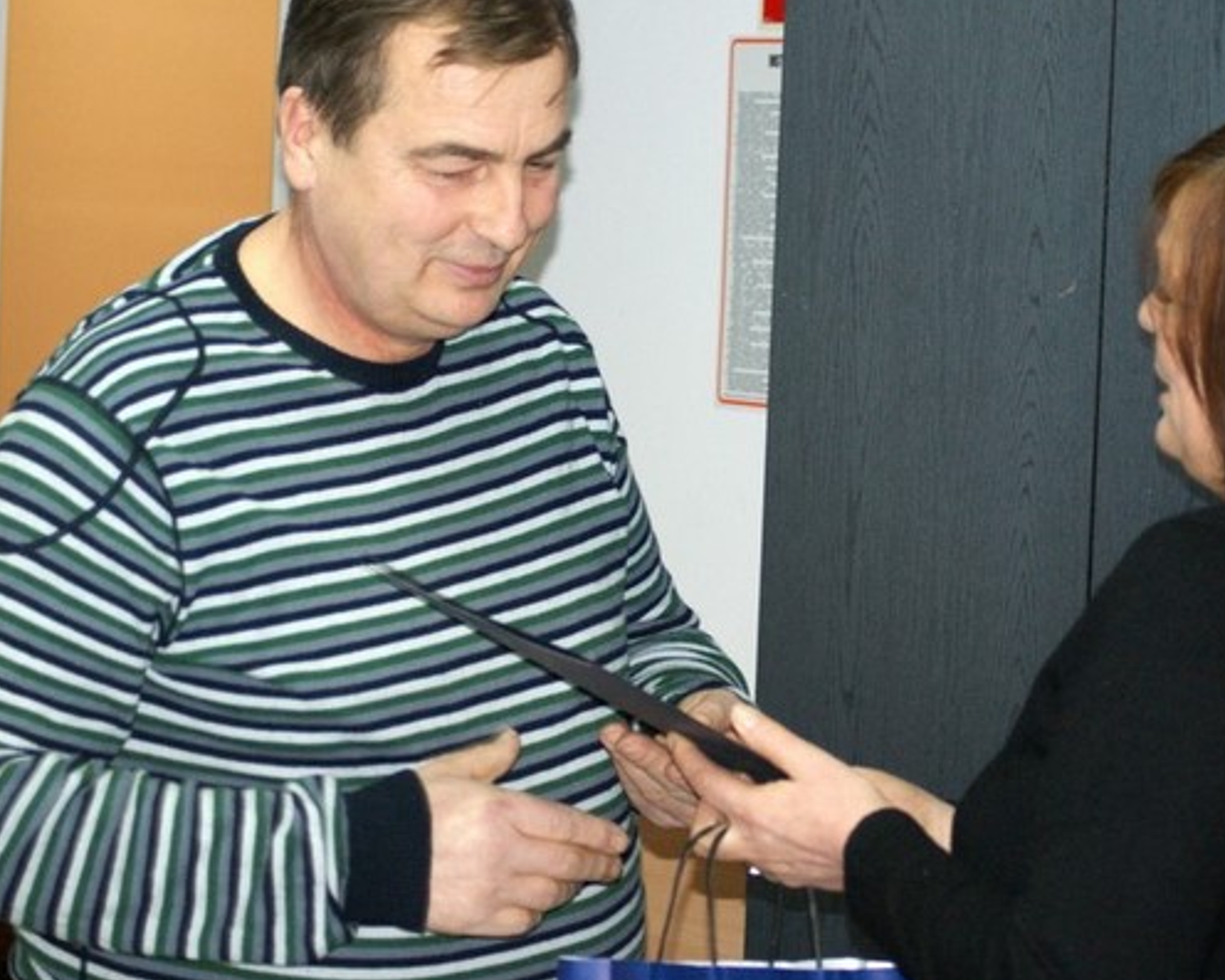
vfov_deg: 12.4
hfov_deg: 15.4
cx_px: 746
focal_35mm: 125
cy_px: 372
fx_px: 4524
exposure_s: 1/80
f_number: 4
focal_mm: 55
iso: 400
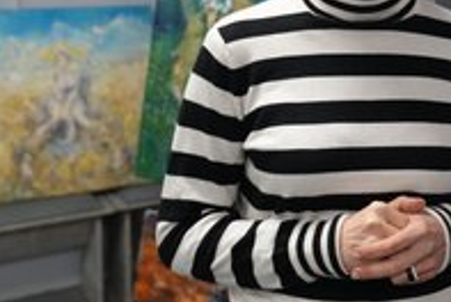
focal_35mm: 69
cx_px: 398
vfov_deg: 19.5
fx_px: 866
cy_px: 38
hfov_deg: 28.2
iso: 2500
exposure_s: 1/160
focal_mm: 34
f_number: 4
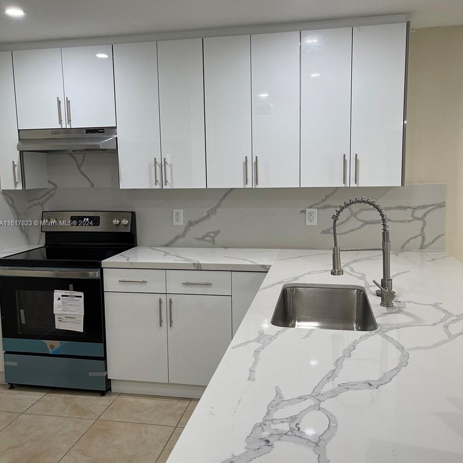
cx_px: 232
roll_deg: +1.0
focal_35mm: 31
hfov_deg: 52.5
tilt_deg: -5.9
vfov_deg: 52.5
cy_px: 224
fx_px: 469
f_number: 1.6
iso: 125
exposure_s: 1/120
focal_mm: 5.1
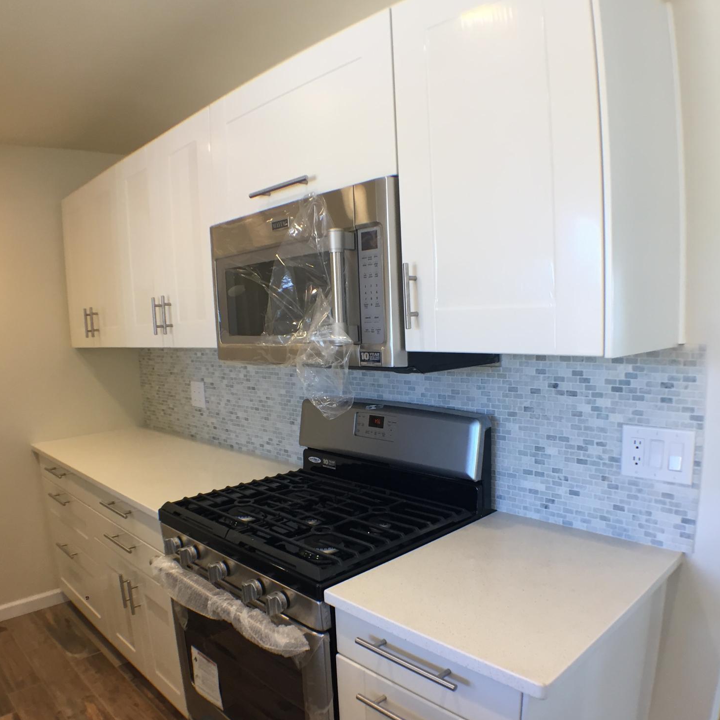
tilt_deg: -9.5
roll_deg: +2.6
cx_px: 359
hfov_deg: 47.2
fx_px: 824
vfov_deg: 47.0
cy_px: 429
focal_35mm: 35
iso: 32
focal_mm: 4.15
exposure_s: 1/30
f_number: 2.2
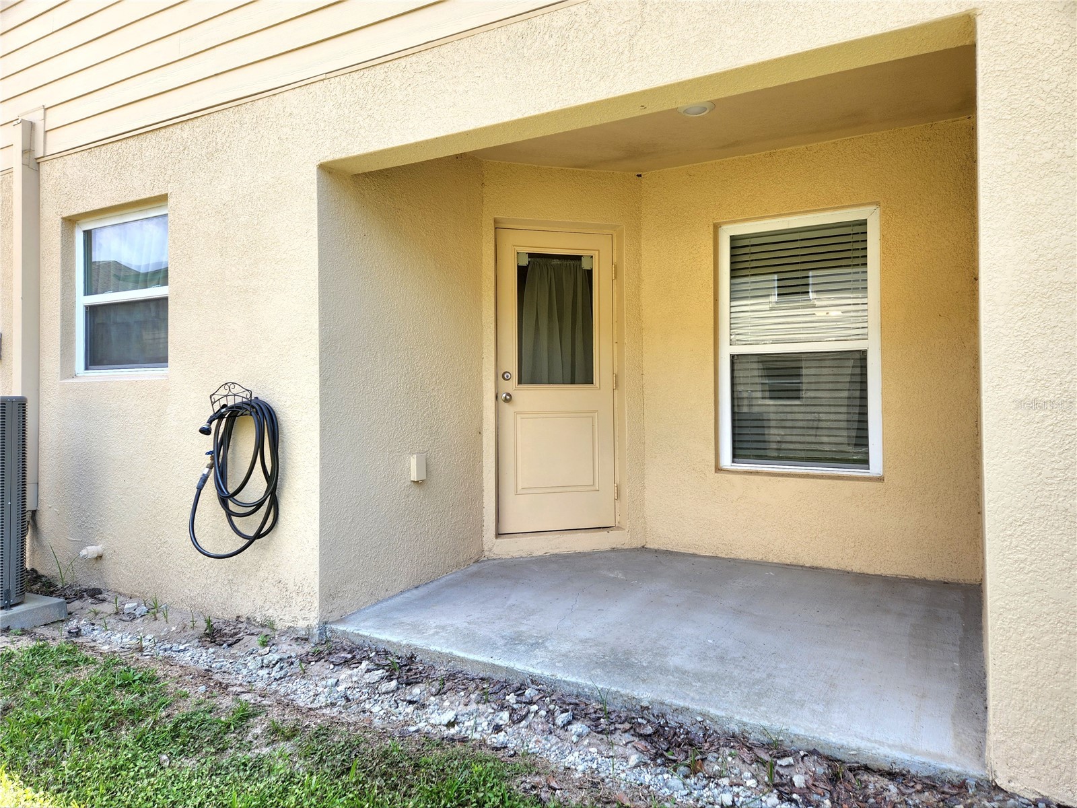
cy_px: 404
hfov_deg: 73.9
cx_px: 538
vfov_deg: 58.9
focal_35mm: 23
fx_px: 716
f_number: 1.8
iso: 20
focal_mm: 5.4
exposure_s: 1/333
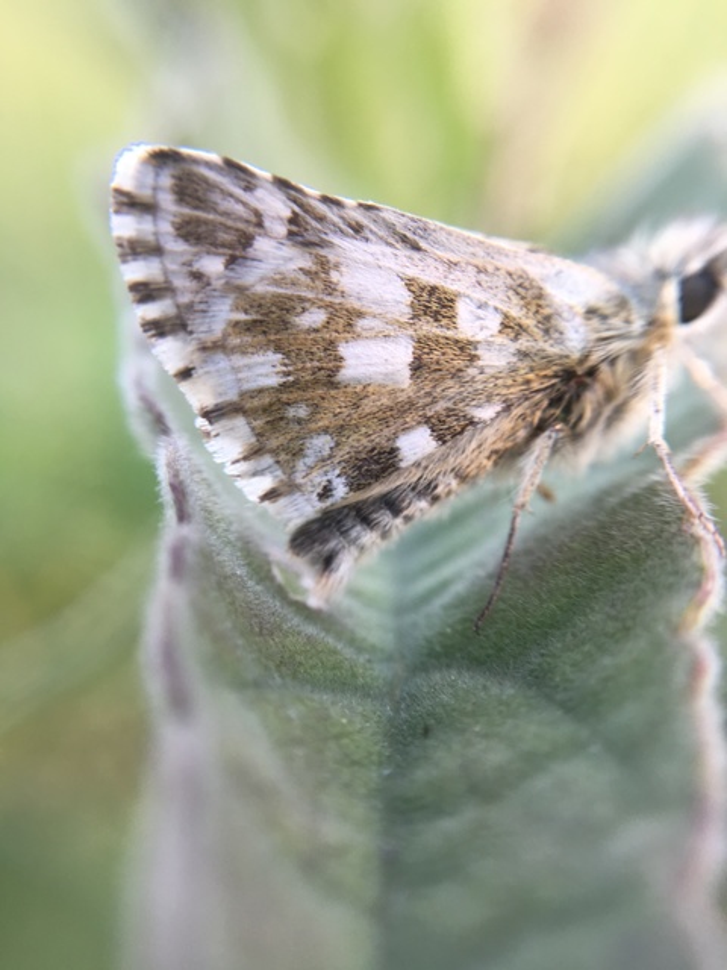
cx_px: 364
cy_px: 485
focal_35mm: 29
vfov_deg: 61.7
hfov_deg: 48.2
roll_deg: +3.4
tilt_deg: -27.3
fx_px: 812
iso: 32
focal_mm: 4.15
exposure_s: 1/100
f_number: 2.2
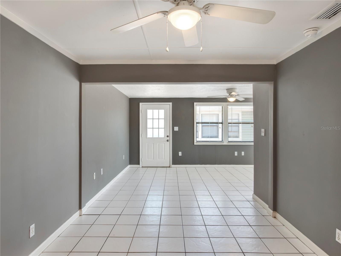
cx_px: 170
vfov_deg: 66.0
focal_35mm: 20
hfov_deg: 81.8
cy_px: 128
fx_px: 197
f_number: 5.6
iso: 400
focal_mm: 10
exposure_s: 1/60
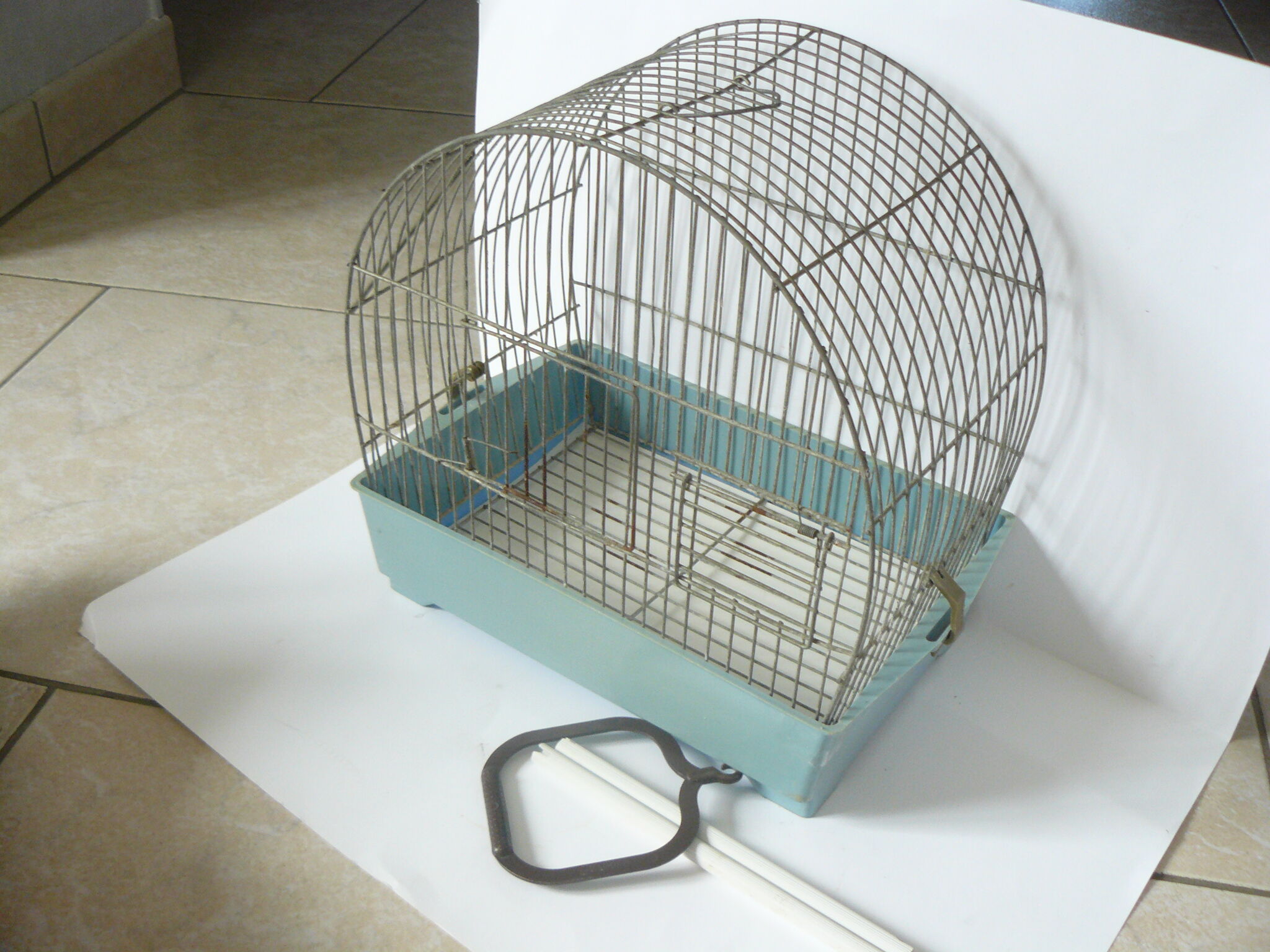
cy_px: 476
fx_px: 1321
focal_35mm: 36
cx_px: 635
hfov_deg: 51.4
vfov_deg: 39.7
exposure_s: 1/30
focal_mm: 6
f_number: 2.8
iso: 200
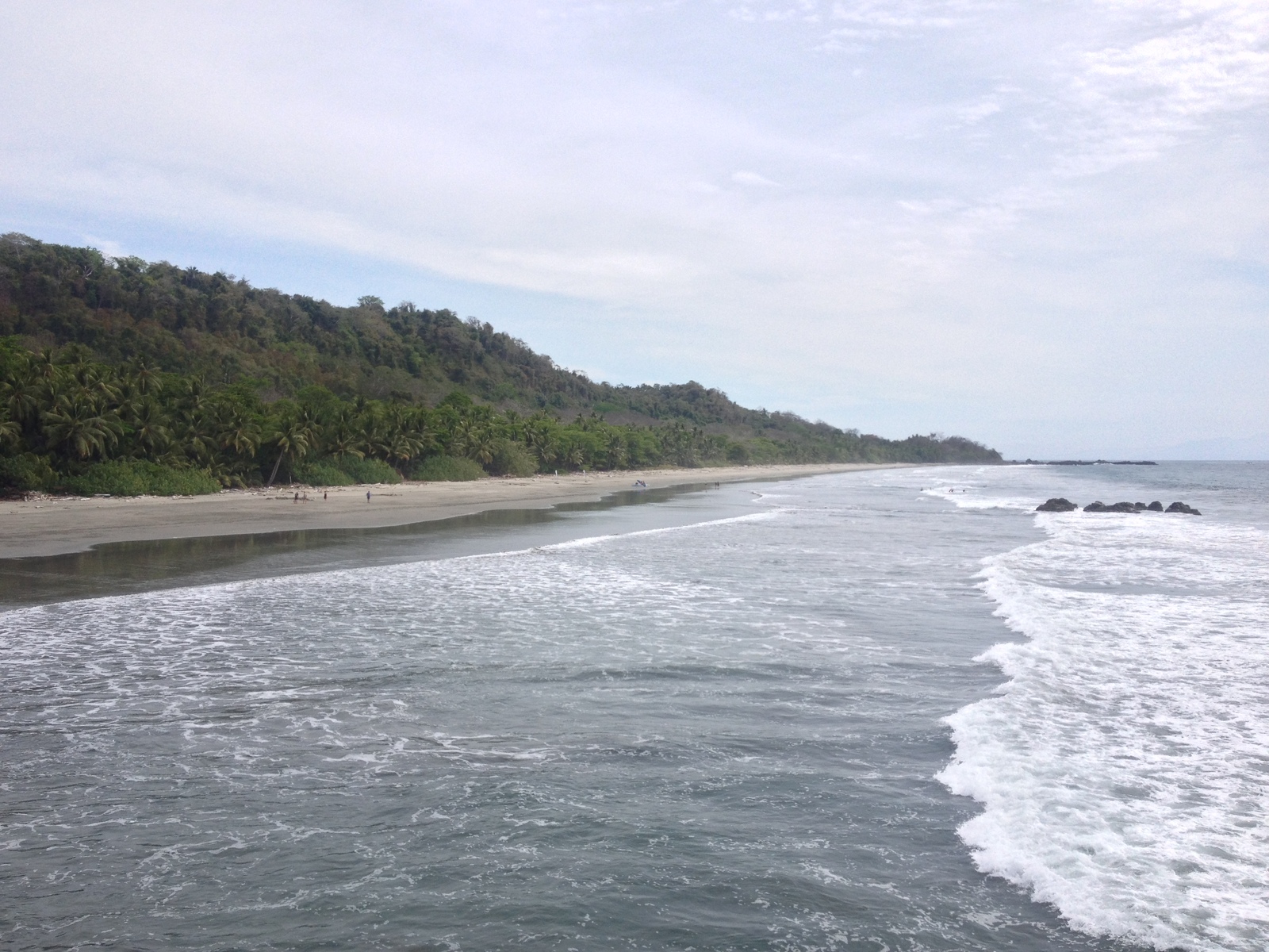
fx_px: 1283
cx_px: 634
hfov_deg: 52.6
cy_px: 476
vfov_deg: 40.7
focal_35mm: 35
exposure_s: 1/1783
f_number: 2.4
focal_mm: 4.28
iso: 50
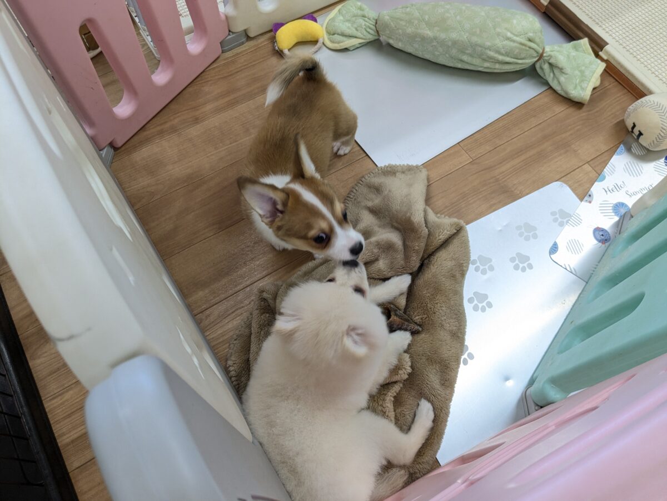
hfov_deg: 65.3
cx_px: 334
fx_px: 520
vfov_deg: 51.4
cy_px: 250
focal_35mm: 27
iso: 106
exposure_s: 1/99.9
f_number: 1.73
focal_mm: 4.38
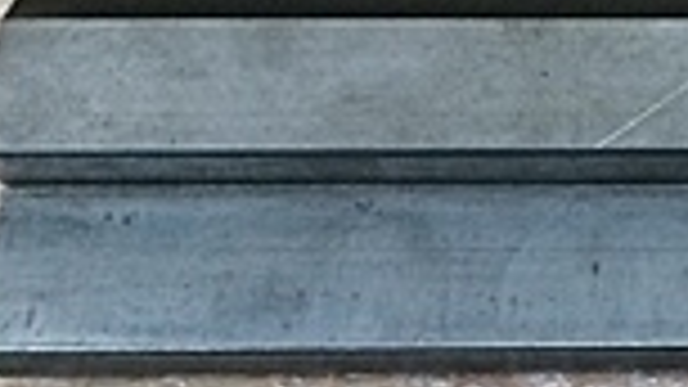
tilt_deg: -65.7
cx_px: 1192
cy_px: 72
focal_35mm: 132
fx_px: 2408
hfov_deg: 14.5
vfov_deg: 9.2
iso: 64
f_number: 2.2
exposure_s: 1/30
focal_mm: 4.15
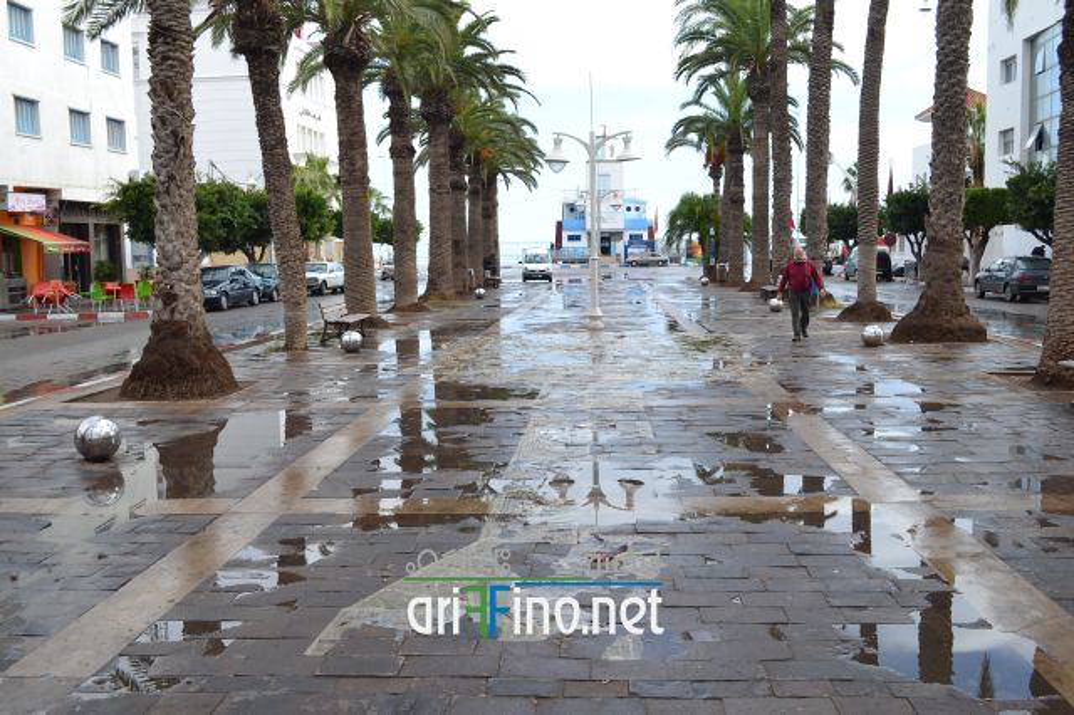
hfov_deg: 57.2
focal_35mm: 33
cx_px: 537
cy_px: 358
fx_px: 984
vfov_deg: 39.9
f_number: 7.1
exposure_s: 1/200
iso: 100
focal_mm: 22
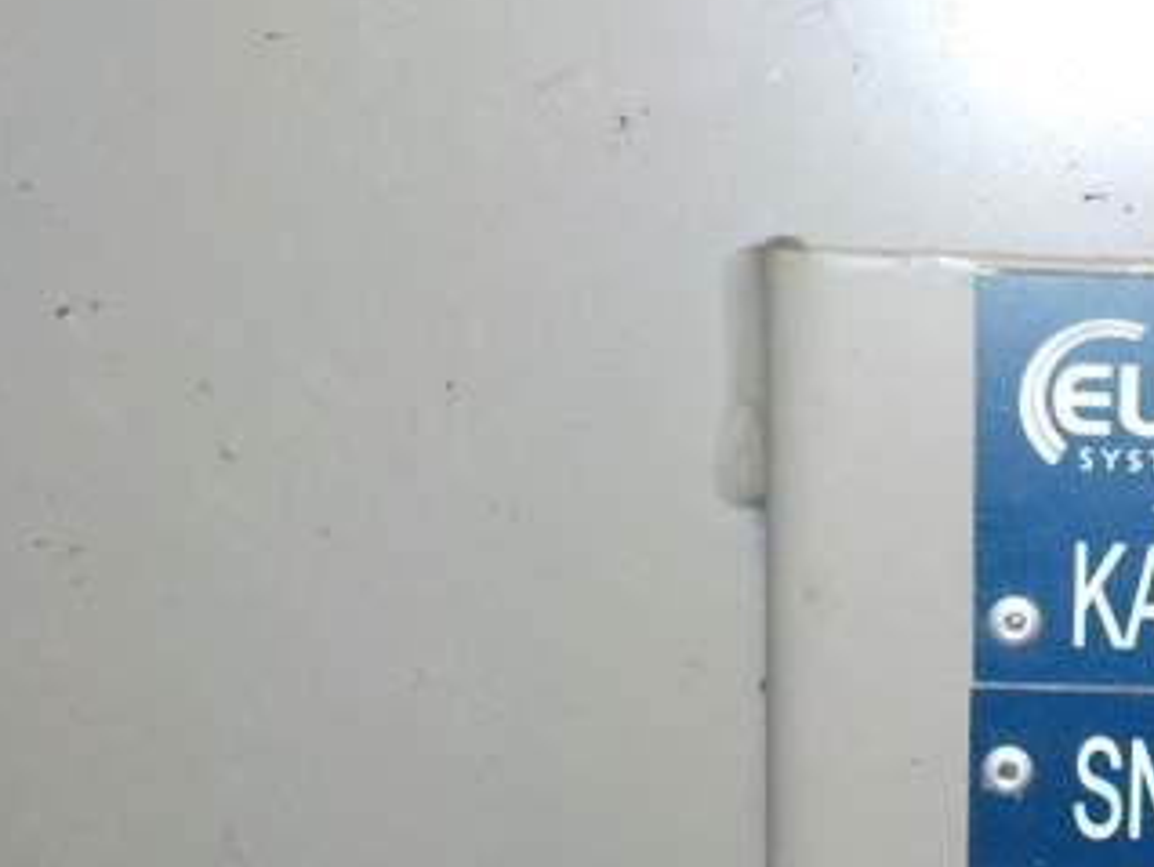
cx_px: 1214
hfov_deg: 27.0
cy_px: 735
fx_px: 2235
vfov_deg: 21.6
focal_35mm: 67
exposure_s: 1/30
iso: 200
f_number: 3.3
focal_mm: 4.1
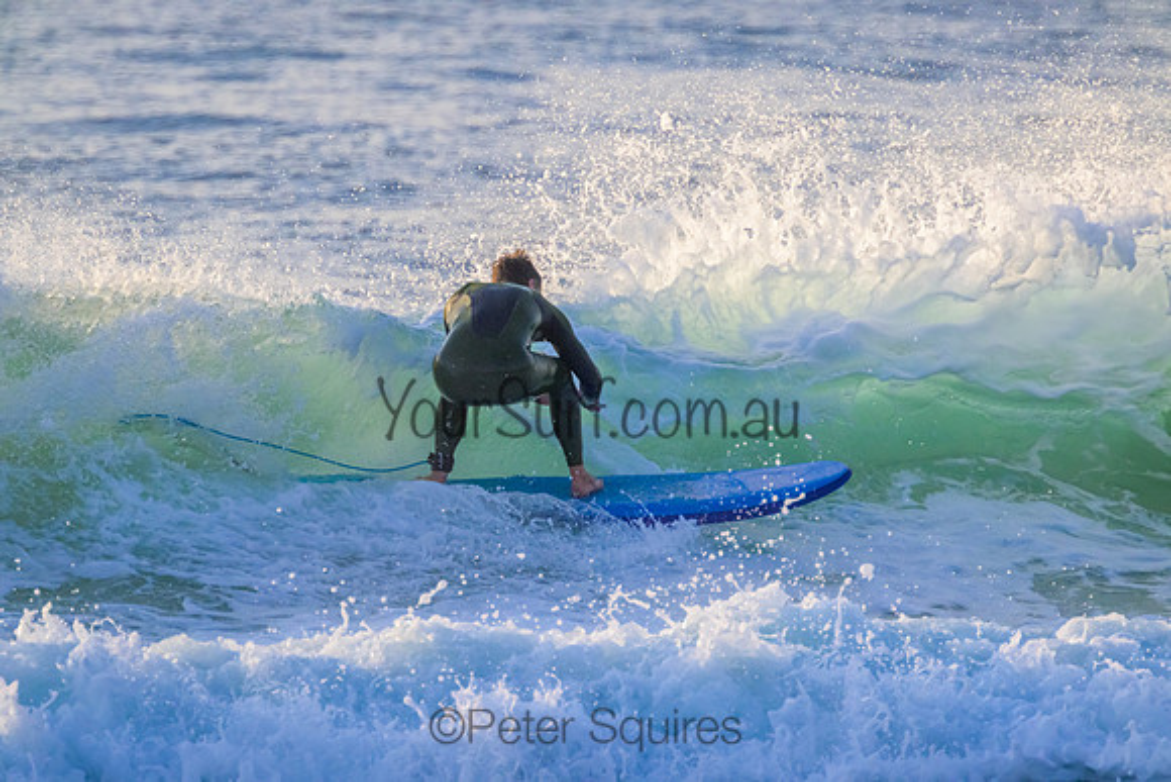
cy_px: 391
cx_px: 586
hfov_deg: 2.6
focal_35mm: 800
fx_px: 26027
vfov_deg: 1.7
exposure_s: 1/1600
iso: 2200
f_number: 11
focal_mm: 800
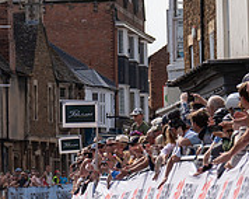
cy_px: 146
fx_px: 2731
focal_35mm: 371
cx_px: -98
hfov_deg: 5.2
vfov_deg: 4.2
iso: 125
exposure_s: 1/1000
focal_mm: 82
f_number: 4
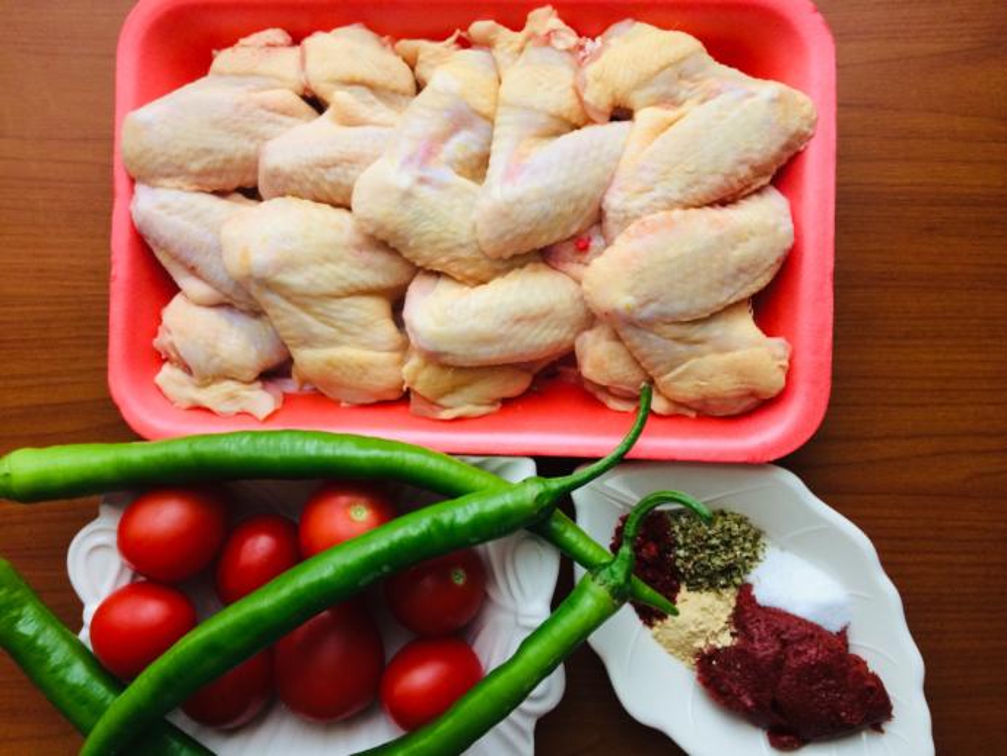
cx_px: 504
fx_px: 844
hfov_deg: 61.6
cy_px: 378
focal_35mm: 29
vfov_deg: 48.3
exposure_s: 1/33
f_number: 2.2
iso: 80
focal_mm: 4.15
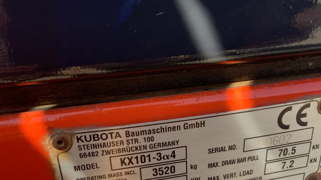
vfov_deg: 25.7
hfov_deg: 45.3
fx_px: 383
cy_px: 161
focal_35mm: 45
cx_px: 188
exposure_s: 1/122
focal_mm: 3
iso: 16
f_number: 1.8
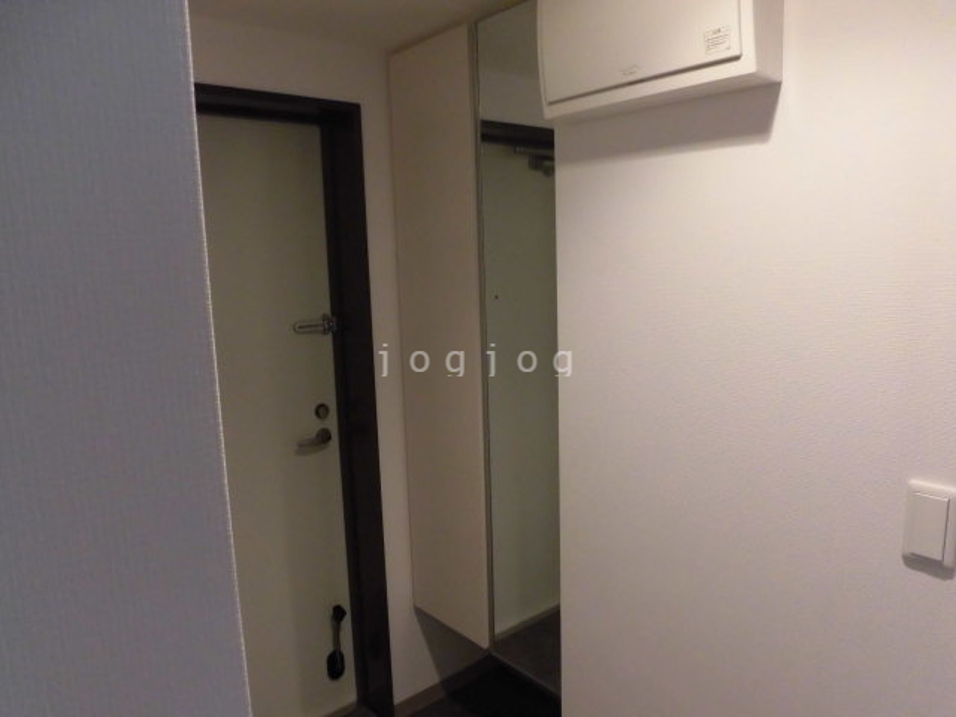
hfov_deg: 71.6
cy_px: 358
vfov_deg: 56.8
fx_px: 663
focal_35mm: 24
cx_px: 478
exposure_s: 1/30
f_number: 3.1
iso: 320
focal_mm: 4.3
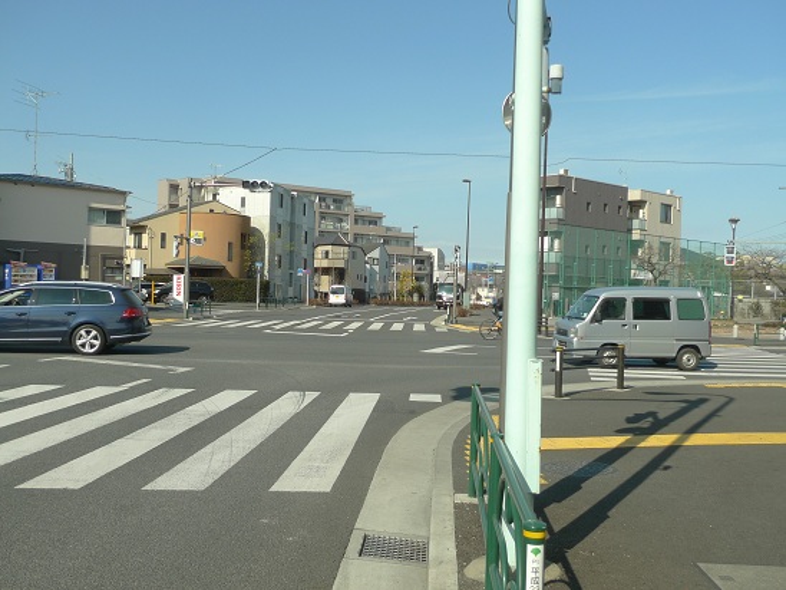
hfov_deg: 52.6
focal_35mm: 35
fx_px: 795
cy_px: 295
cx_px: 393
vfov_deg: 40.7
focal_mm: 7.4
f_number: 2.3
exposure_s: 1/2000
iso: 80
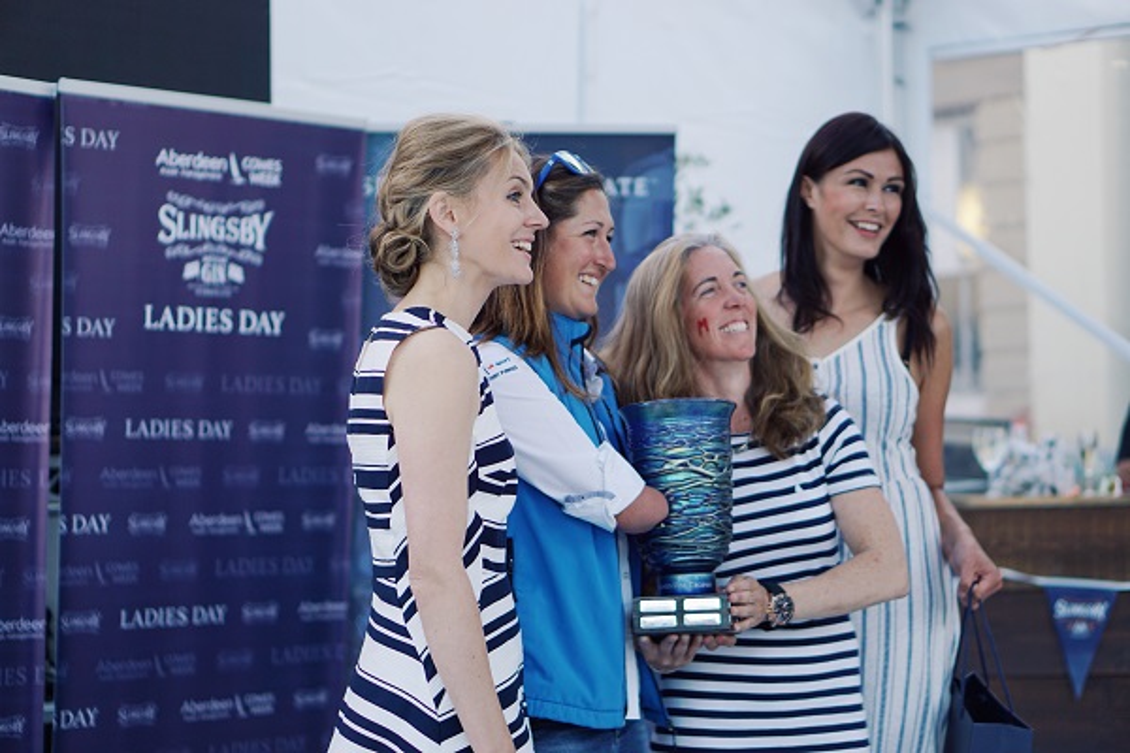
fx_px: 2354
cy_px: 376
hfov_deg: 27.0
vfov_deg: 18.2
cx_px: 565
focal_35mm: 75
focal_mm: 50
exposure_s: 1/250
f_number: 1.8
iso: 100
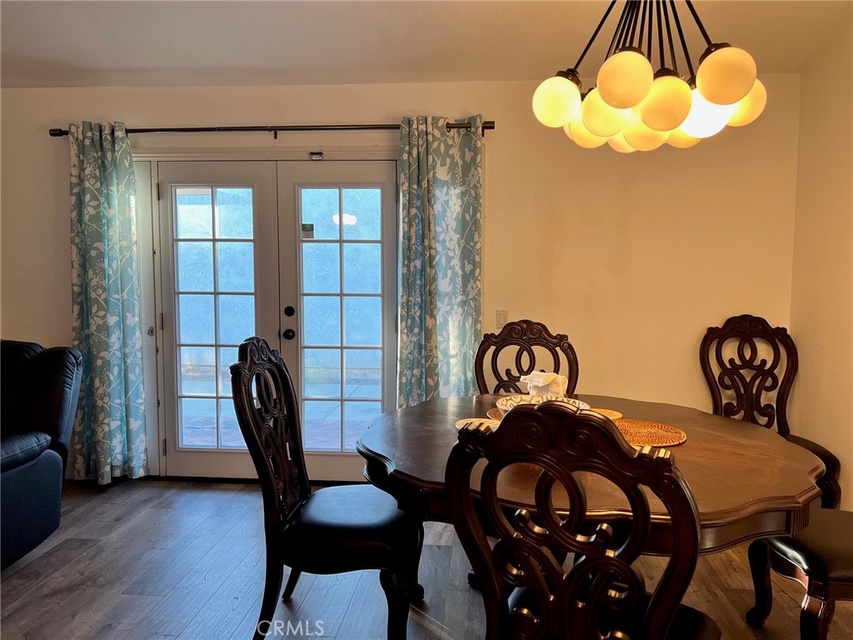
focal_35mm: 26
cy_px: 320
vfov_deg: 53.1
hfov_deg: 67.3
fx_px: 641
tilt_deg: -4.5
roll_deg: -1.2
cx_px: 426
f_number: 1.5
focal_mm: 5.7
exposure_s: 1/120
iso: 125
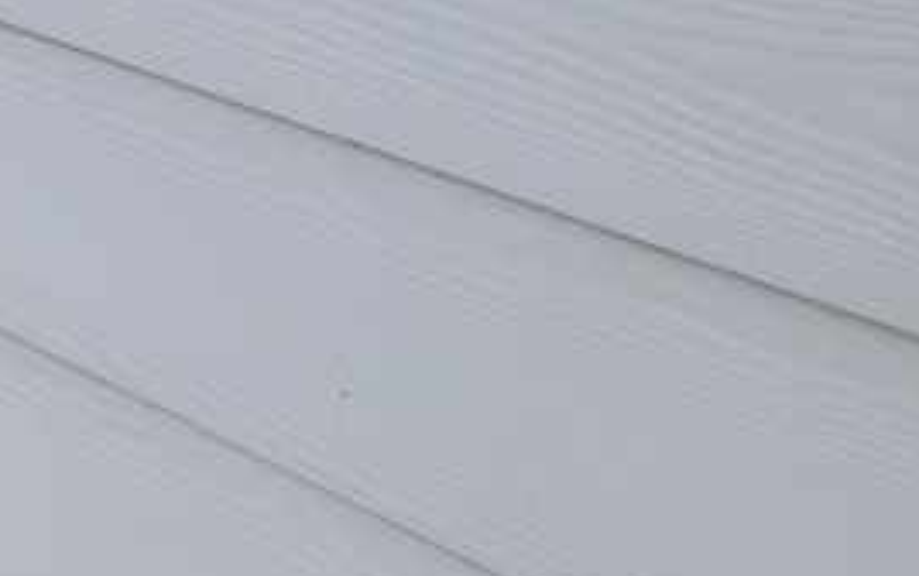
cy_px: -415
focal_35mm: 74
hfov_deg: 20.4
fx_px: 1855
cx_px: -703
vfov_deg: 15.5
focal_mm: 2.2
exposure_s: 1/120
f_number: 1.9
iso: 20
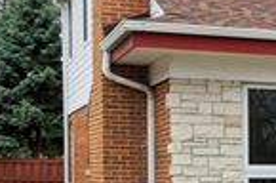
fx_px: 872
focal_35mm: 114
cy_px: 18
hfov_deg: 16.0
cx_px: 451
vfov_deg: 11.9
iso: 400
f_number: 8
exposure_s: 1/500
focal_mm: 21.9
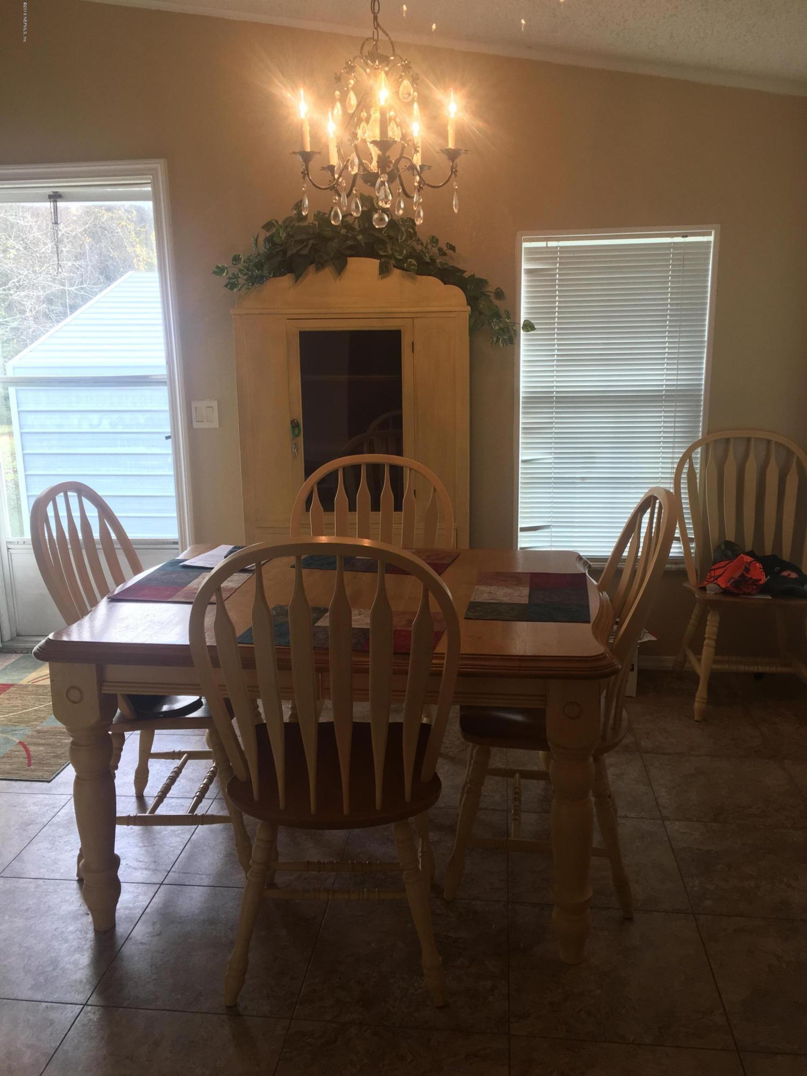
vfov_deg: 61.7
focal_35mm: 29
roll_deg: +2.3
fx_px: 901
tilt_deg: -12.7
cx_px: 404
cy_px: 538
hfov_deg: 48.2
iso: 32
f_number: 2.2
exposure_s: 1/60
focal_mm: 4.15
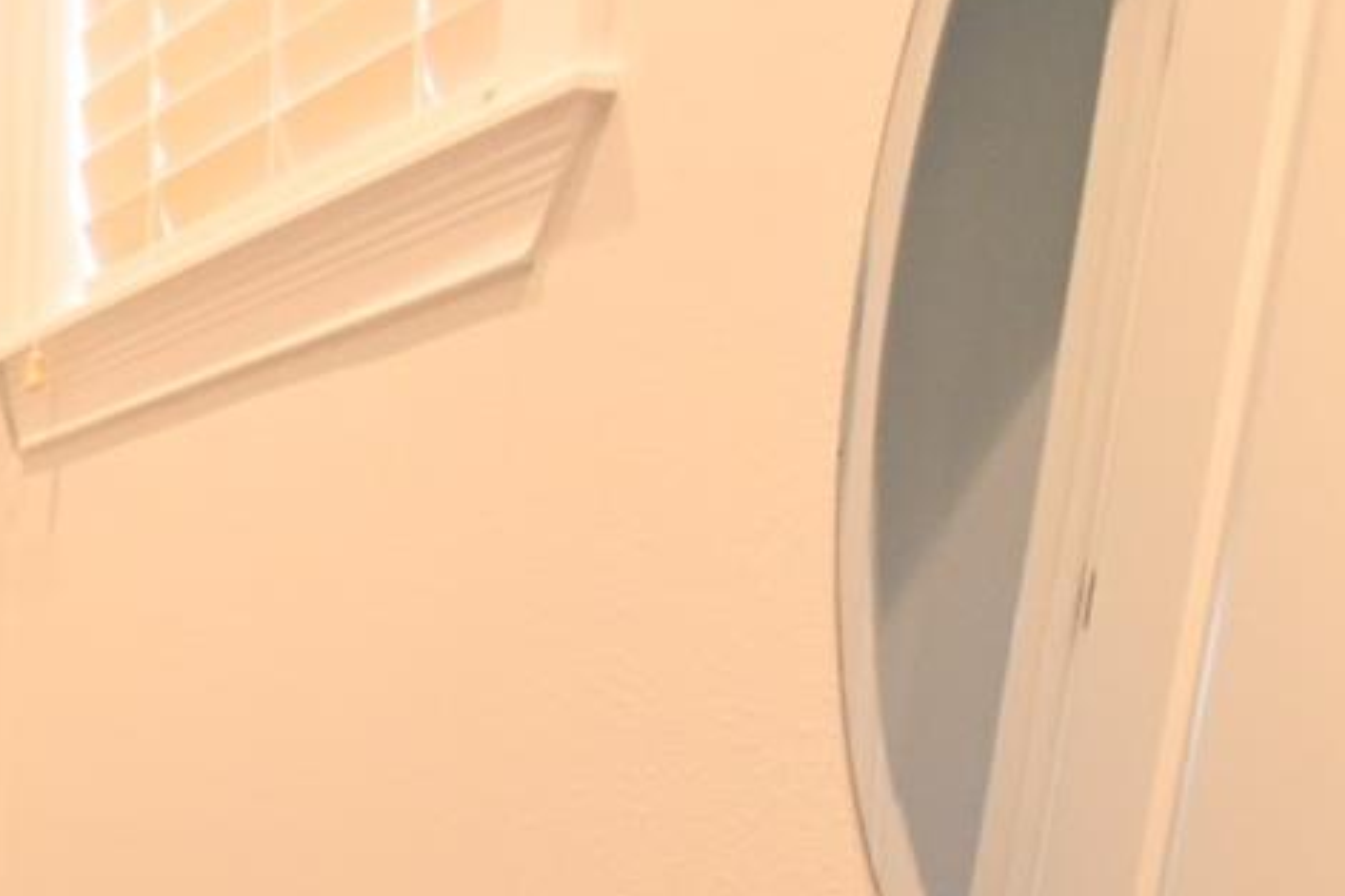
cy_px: 1370
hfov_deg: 30.5
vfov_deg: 21.8
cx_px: -411
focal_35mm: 51
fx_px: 1905
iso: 2000
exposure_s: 1/20
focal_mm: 10
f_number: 8
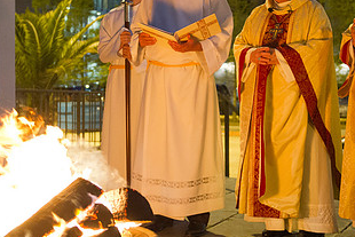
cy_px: 89
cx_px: 182
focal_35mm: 71
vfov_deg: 19.2
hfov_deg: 28.4
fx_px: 700
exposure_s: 1/60
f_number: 2.8
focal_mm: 38
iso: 3200
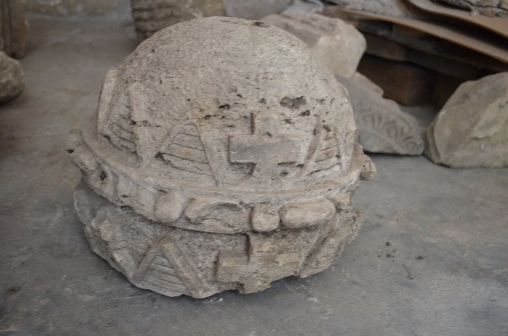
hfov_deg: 49.6
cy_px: 168
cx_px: 254
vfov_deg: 34.1
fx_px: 549
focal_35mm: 39
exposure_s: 1/5
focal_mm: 26
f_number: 4.2
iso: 3200
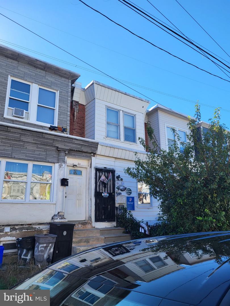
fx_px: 230
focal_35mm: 26
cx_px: 115
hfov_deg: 53.1
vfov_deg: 67.3
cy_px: 153
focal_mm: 5.4
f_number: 1.8
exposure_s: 1/929
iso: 40
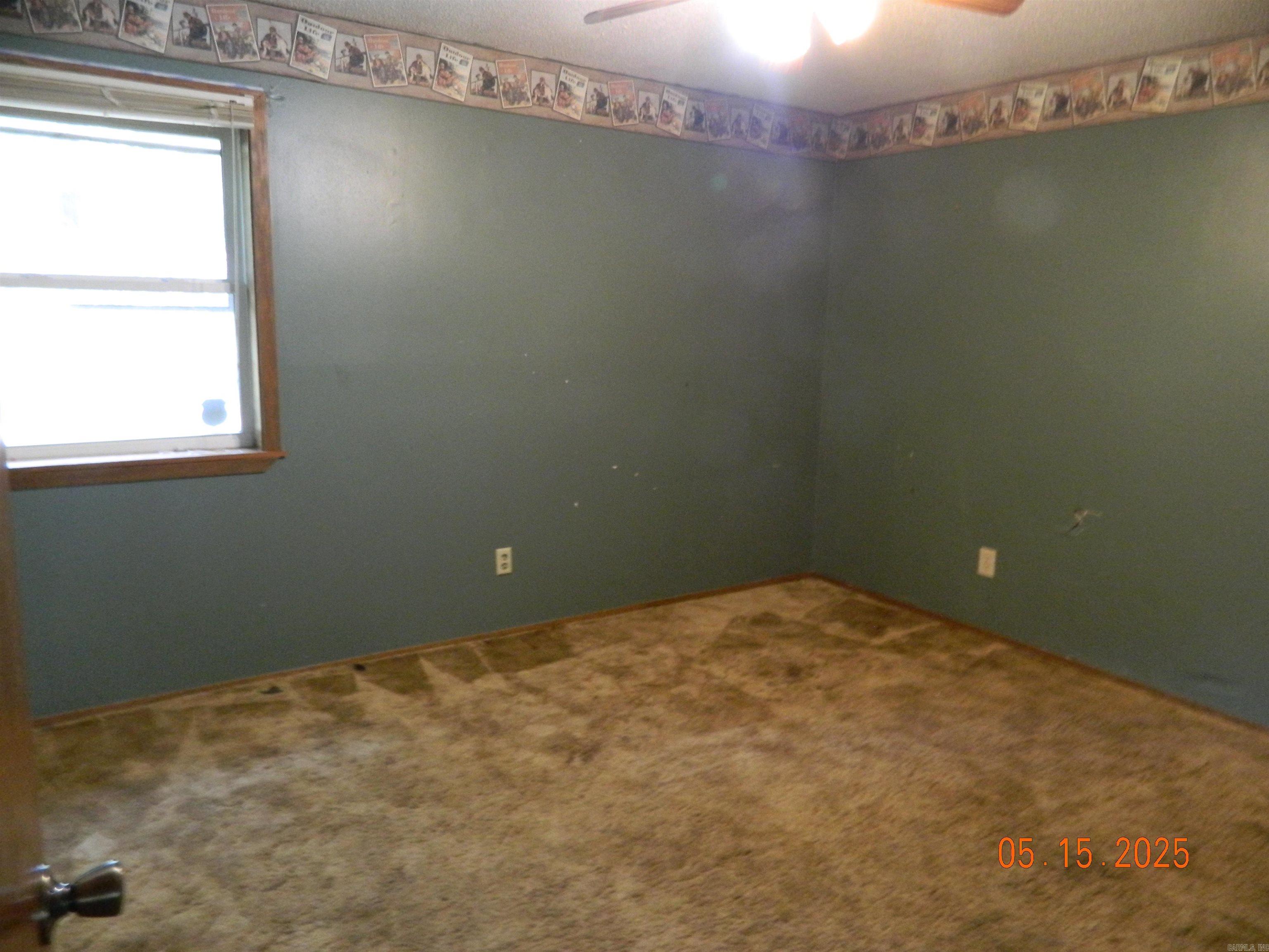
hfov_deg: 69.4
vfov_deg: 54.9
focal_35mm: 25
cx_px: 634
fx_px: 916
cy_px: 476
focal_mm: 4.5
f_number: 3.1
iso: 400
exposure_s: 1/15
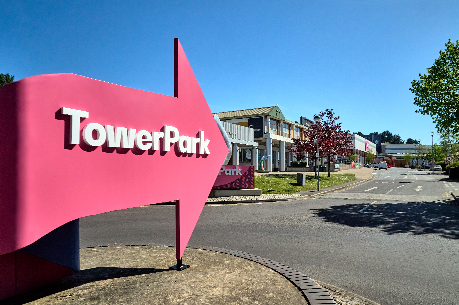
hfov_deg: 76.0
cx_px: 250
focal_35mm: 23
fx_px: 293
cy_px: 159
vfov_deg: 55.0
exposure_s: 1/2
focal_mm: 20
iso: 560
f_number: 16
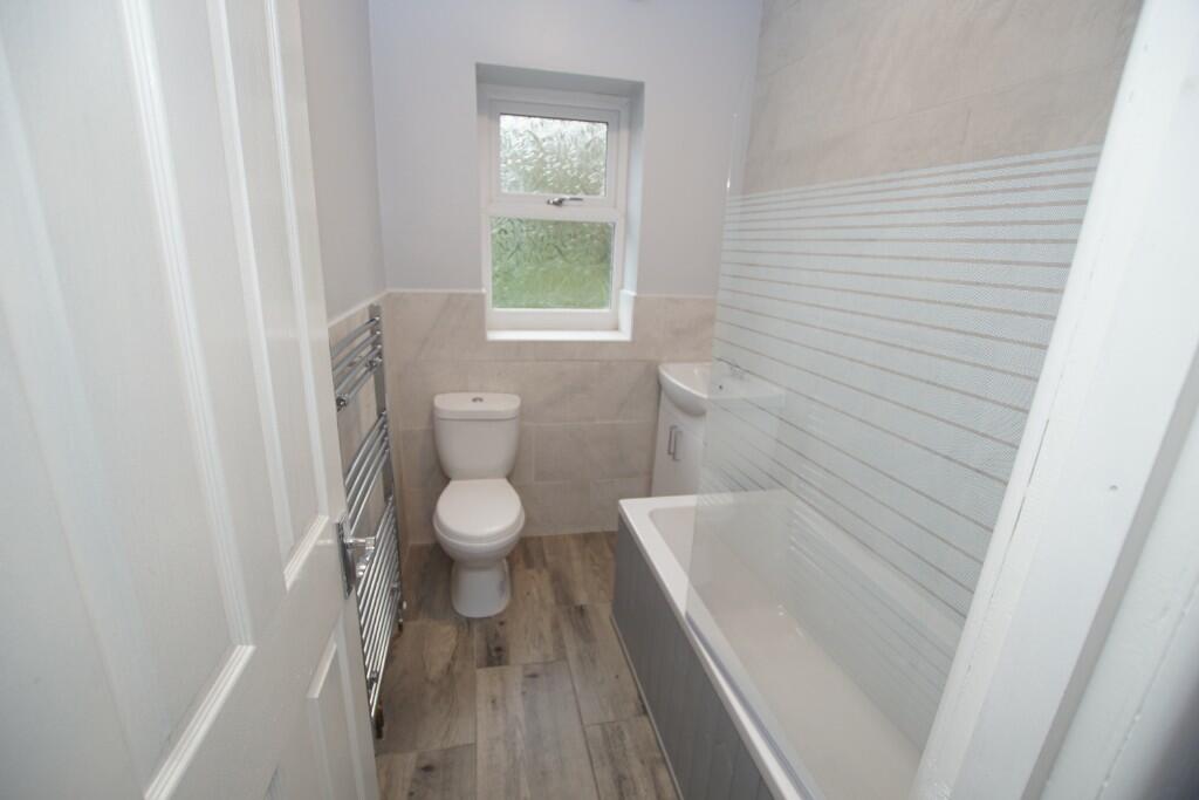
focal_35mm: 15
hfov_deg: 100.4
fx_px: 500
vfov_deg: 77.3
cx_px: 600
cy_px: 400
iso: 200
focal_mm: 10
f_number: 3.5
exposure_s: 1/60
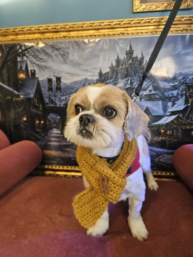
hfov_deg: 58.9
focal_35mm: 23
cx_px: 96
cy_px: 128
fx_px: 171
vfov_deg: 73.9
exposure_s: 1/170
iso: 640
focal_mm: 5.4
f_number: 1.8
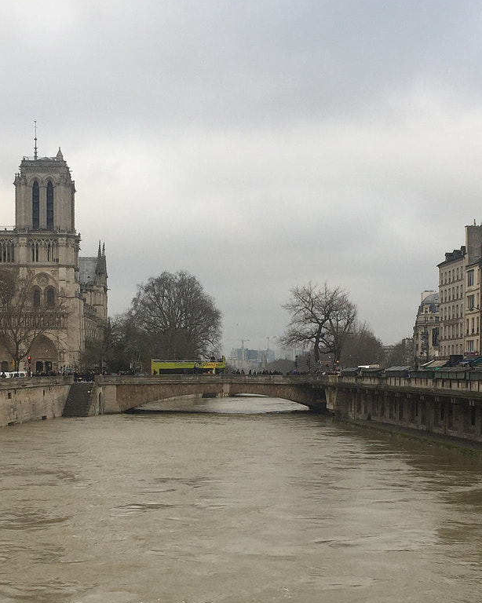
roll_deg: -1.4
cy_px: 392
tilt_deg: -0.2
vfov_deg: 31.8
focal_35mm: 59
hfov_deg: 25.8
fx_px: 1052
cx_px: 225
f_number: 2.2
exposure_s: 1/439
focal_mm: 4.15
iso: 32
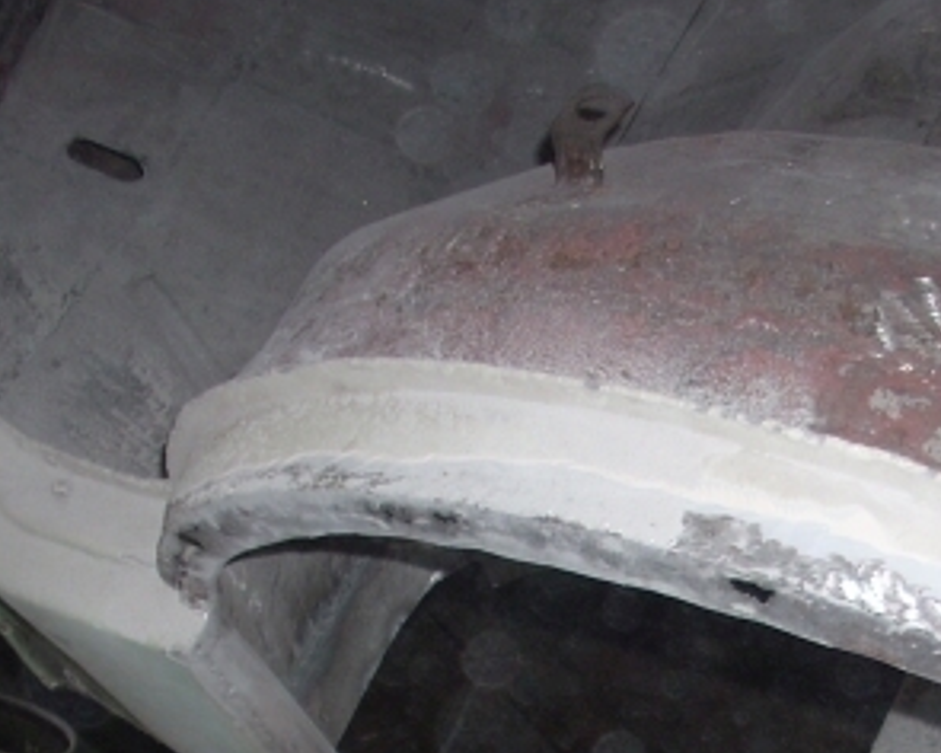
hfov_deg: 20.5
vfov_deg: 16.2
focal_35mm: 92
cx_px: 810
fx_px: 2562
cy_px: 860
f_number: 2.8
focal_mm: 6.2
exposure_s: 1/60
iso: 64
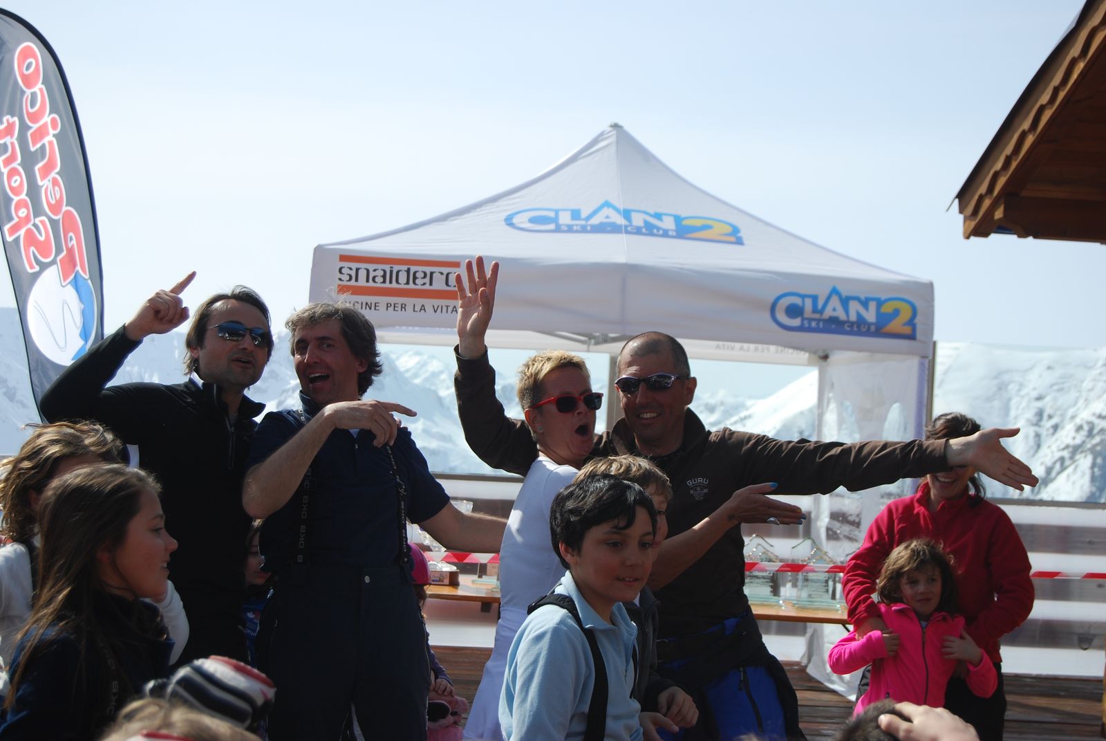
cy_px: 370
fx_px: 1938
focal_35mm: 63
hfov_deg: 31.9
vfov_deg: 21.6
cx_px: 553
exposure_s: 1/1000
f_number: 5.3
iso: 180
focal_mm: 42
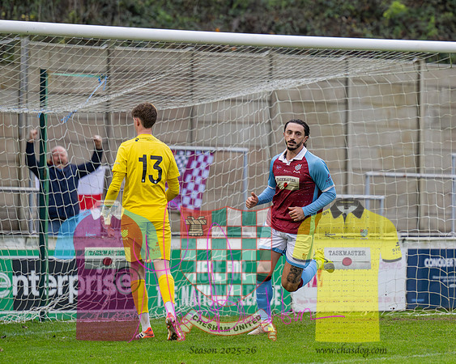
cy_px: 186
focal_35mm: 360
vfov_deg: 4.3
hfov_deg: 5.4
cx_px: 370
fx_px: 4855
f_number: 2.8
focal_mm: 155
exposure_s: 1/1250
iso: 2000
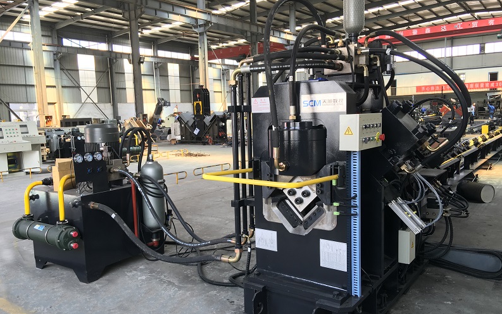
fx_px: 424
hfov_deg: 61.2
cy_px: 169
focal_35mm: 31
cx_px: 253
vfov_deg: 40.6
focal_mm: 4.15
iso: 25
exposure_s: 1/33
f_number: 2.2
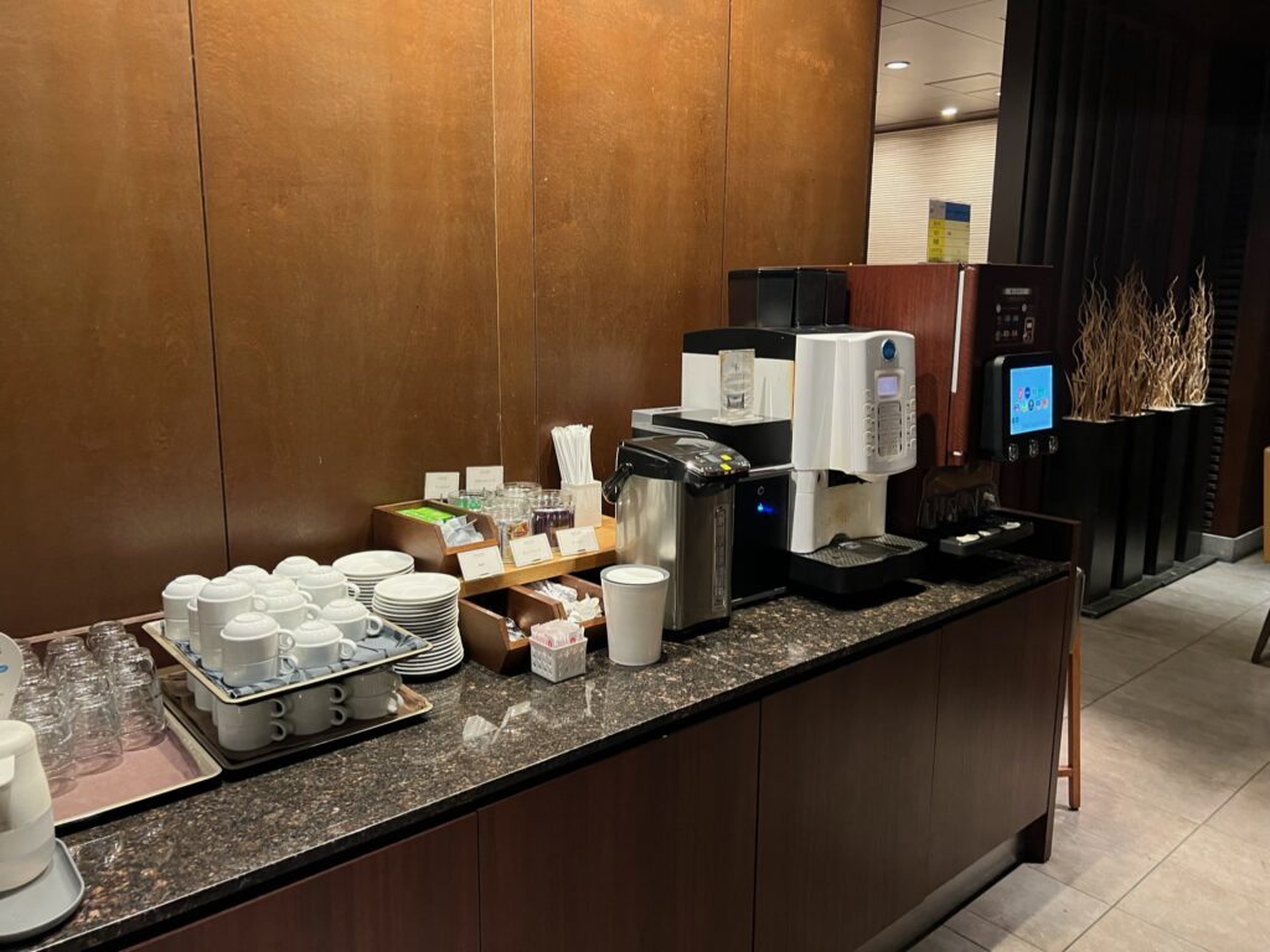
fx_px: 954
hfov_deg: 67.3
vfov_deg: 53.1
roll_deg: -0.9
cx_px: 635
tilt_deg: -8.3
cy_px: 476
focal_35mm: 26
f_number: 1.5
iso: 400
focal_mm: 5.7
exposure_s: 1/33
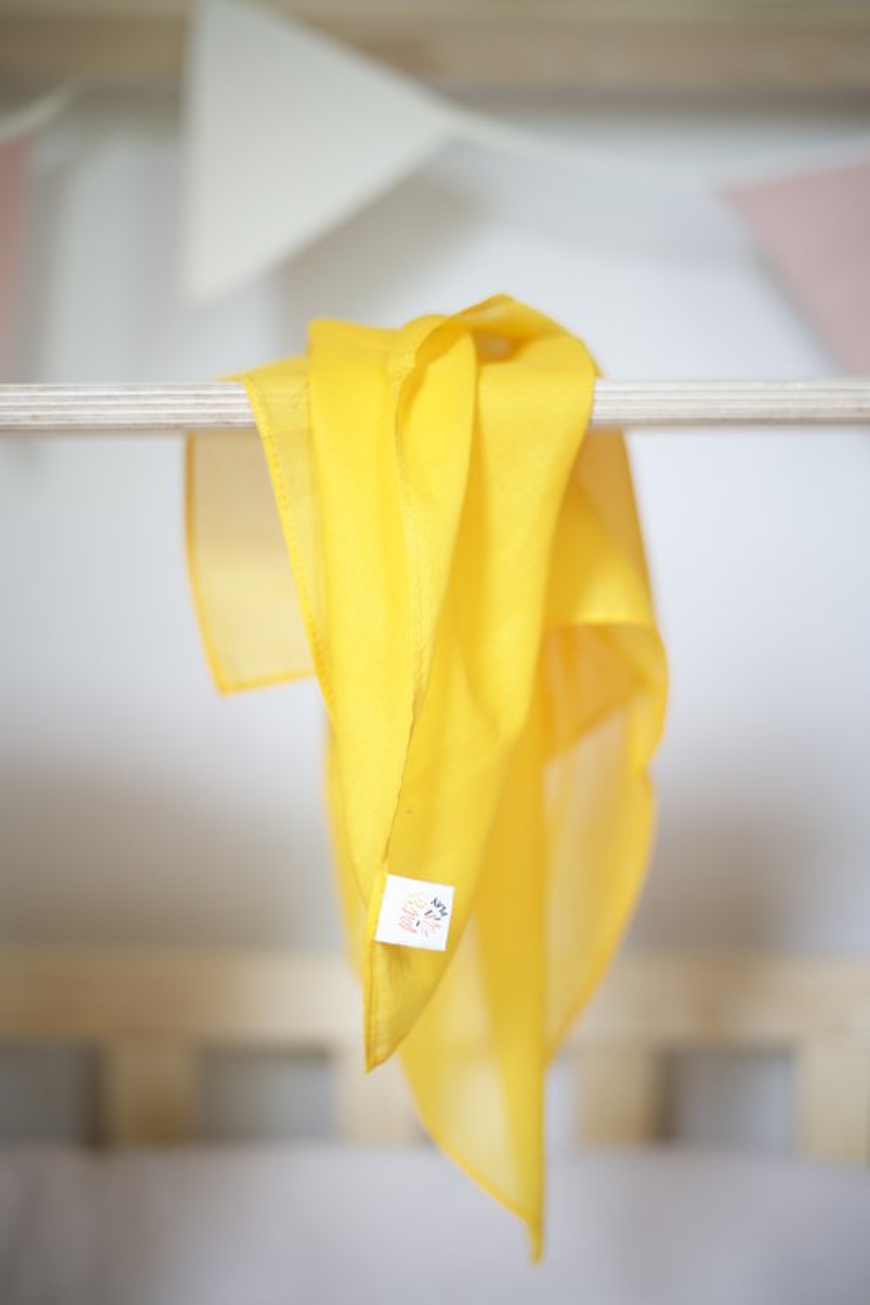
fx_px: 1813
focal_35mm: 50
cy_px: 652
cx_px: 435
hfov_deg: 27.0
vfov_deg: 39.6
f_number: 1.8
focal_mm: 50
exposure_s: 1/320
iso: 1000
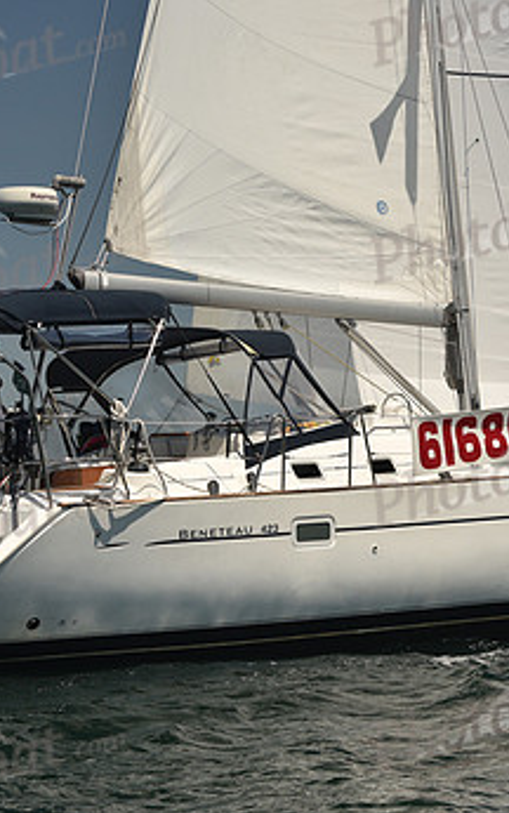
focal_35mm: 120
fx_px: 2660
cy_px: 378
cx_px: 250
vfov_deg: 17.4
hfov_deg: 10.9
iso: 250
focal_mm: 70
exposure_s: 1/800
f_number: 7.1
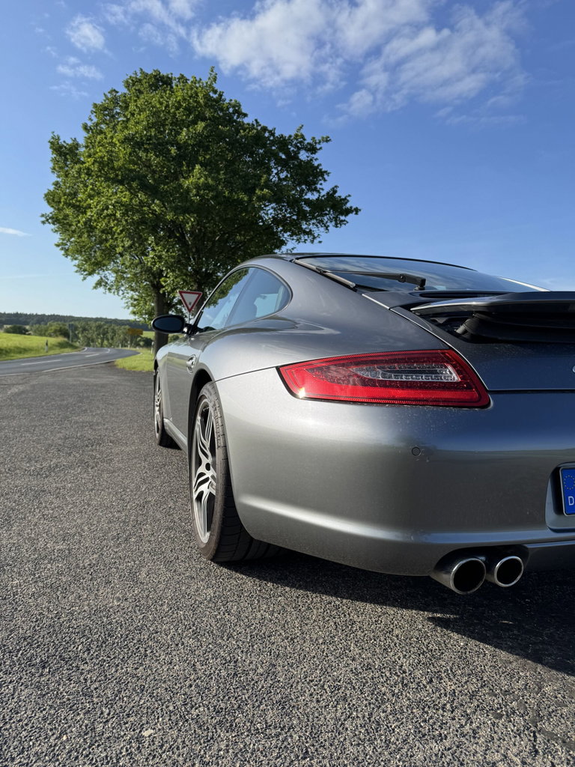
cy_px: 384
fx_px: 532
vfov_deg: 71.6
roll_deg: -0.7
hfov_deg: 56.8
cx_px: 288
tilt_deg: -3.6
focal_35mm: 24
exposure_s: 1/2833
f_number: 1.78
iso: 80
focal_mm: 6.76
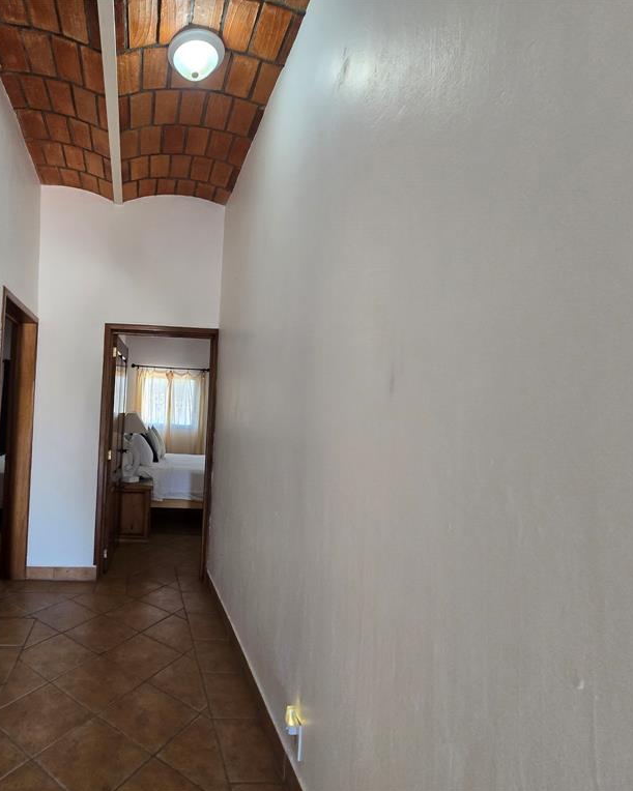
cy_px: 396
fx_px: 398
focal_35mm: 17
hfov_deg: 71.6
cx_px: 157
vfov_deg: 89.6
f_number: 2.2
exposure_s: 1/60
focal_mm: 2.2
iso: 250
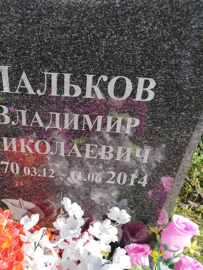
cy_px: 137
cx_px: 61
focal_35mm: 33
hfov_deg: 42.1
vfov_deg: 55.4
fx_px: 258
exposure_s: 1/827
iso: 50
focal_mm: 5.31
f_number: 1.7
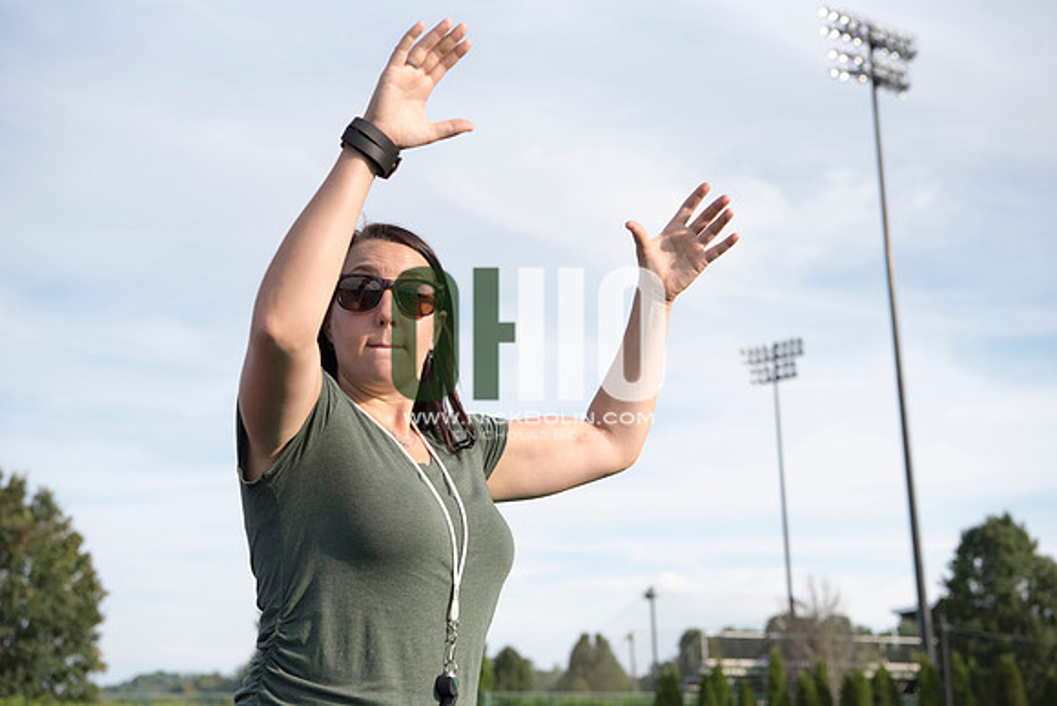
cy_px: 353
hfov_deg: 35.6
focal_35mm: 56
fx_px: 1645
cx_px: 528
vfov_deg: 24.2
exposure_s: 1/3200
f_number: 5.6
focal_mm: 56
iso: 800
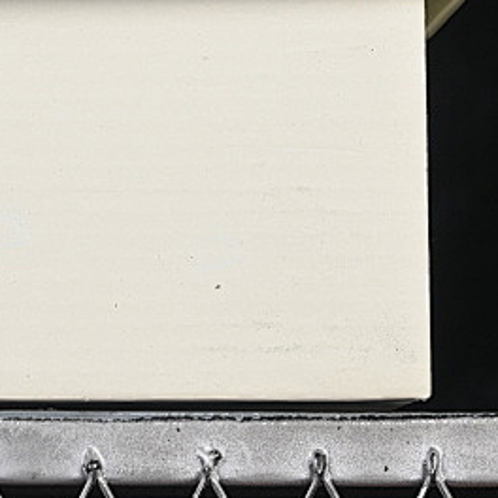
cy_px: -17
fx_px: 4248
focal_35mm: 261
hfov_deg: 6.7
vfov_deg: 6.7
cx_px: -126
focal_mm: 50
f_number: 8
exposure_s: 1/80
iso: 160
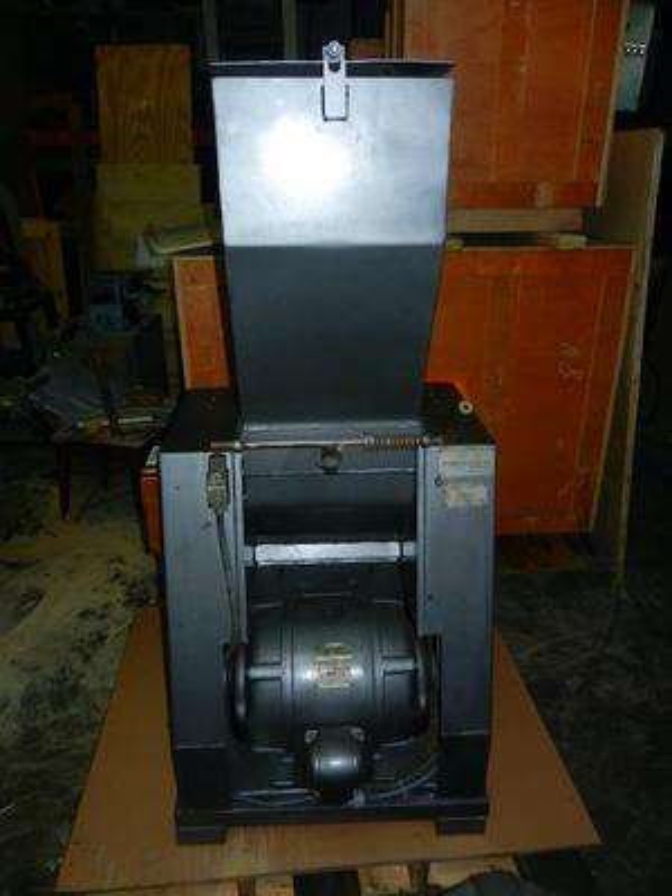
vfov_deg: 69.4
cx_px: 336
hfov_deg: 54.9
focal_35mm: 25
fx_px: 647
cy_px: 448
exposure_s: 1/30
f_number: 3.5
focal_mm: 4.5
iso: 200
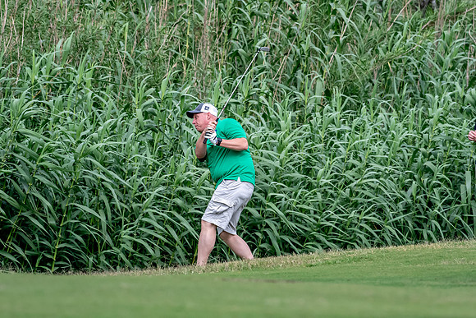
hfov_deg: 5.5
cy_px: 159
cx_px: 238
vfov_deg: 3.7
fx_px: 4959
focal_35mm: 375
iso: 1250
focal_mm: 250
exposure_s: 1/2000
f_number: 5.6
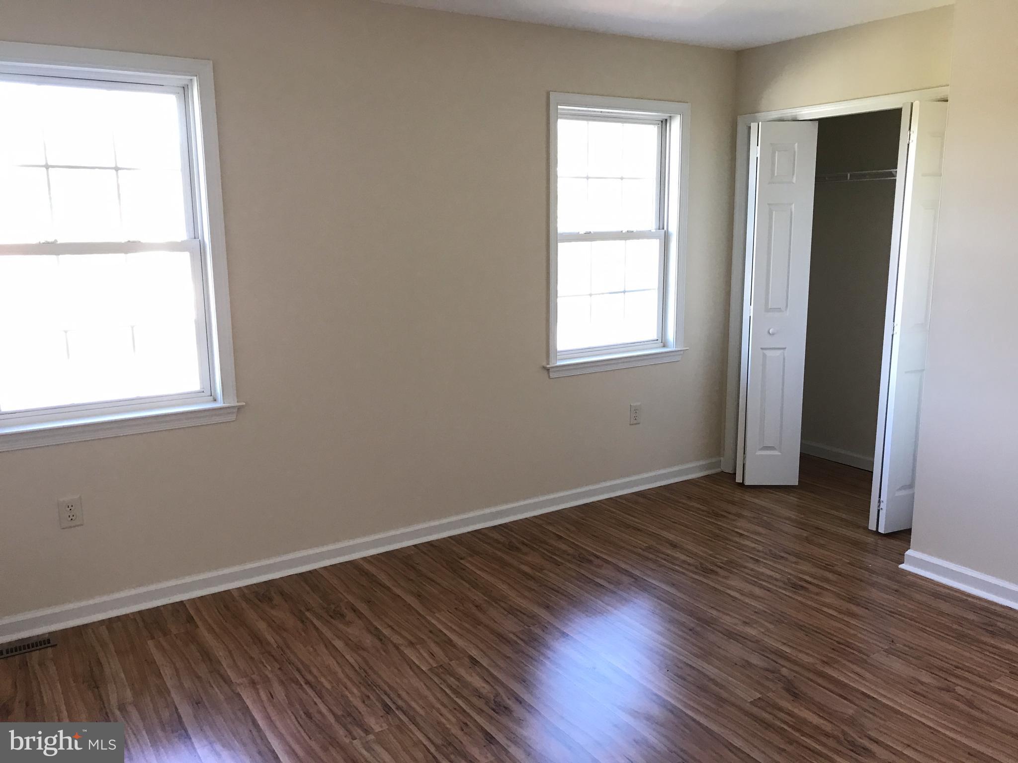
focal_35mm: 28
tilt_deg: -11.0
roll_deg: +0.6
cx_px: 509
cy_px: 382
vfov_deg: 49.7
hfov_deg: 63.4
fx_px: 823
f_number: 1.8
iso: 40
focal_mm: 3.99
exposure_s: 1/24
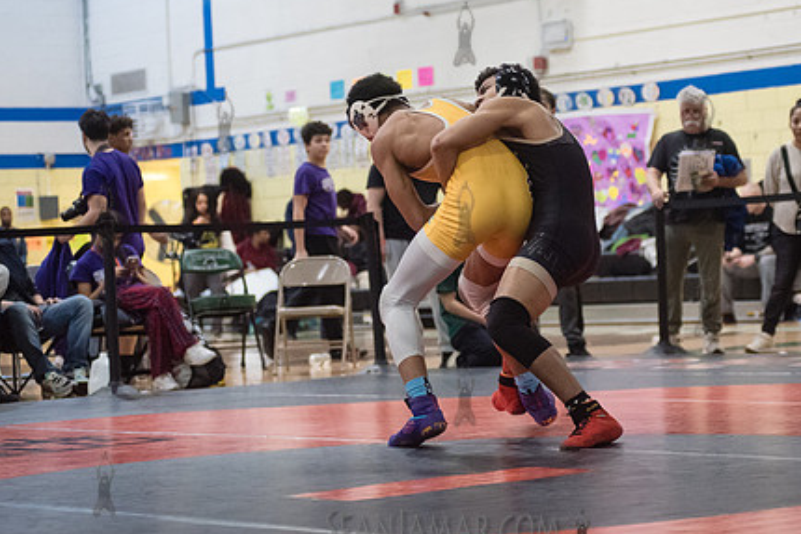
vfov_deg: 12.7
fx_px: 2404
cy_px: 213
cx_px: 464
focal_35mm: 108
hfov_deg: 18.9
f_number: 3.5
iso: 8000
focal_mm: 80
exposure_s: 1/500
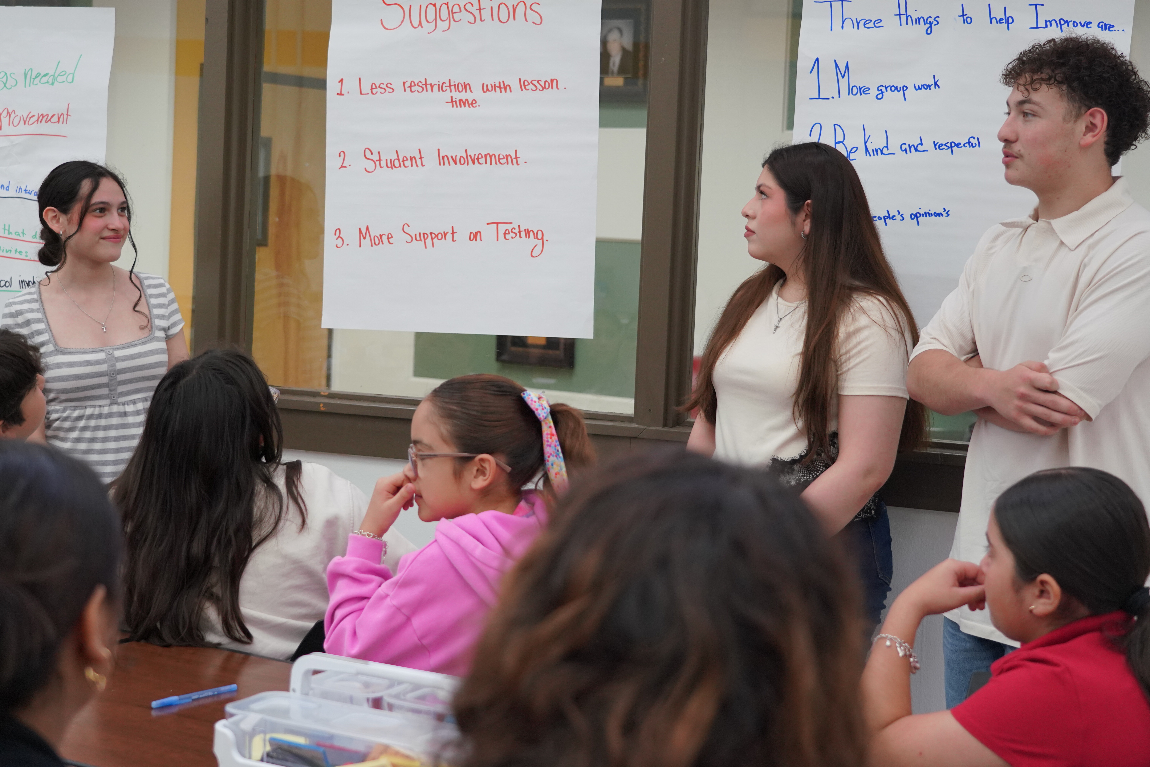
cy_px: 285
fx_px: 1853
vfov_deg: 23.3
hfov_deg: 34.5
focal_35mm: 58
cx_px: 546
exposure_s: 1/160
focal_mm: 44
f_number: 4
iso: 1250
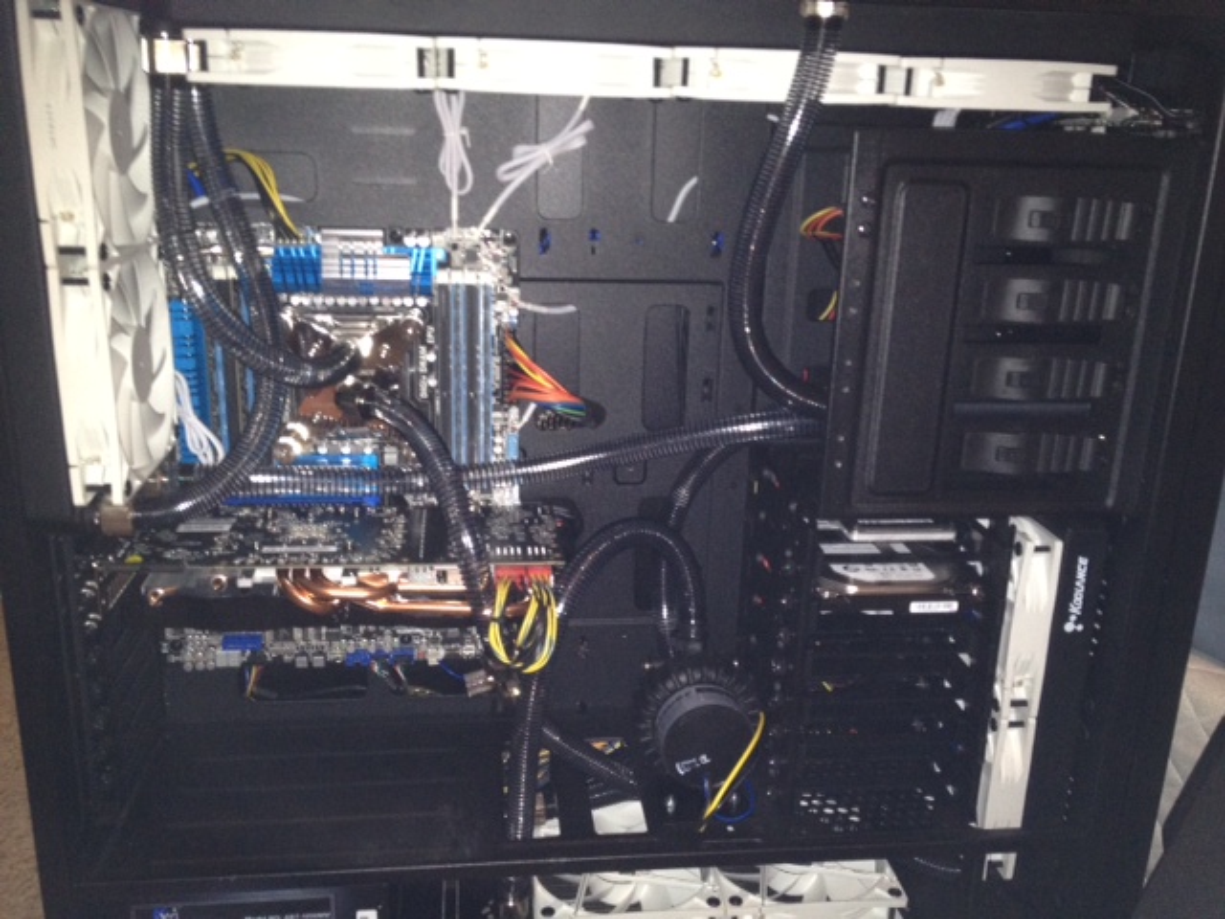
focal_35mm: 35
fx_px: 1239
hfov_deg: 52.6
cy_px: 460
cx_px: 612
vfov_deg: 40.7
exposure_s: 1/16
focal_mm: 4.28
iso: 200
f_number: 2.4
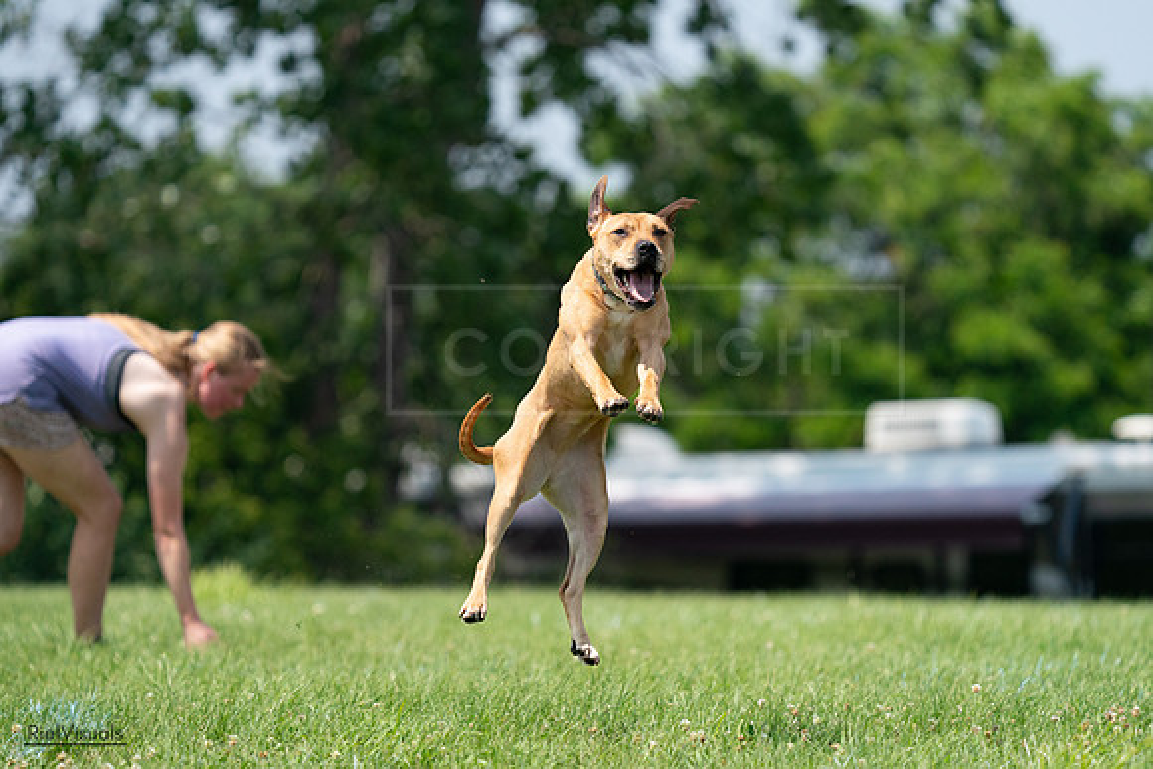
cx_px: 584
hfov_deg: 5.6
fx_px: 11868
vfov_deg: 3.7
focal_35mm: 370
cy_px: 384
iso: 1250
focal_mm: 362
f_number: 6.3
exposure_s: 1/4000
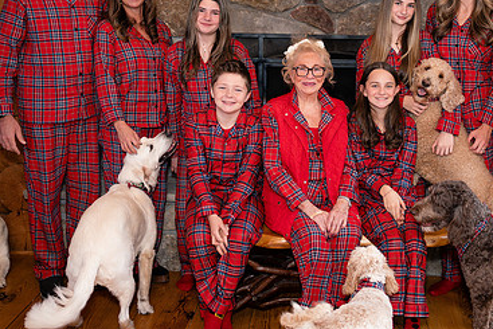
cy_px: 119
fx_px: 712
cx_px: 299
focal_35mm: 52
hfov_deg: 38.0
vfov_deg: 25.9
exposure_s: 1/160
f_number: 2.8
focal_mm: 31
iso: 1000
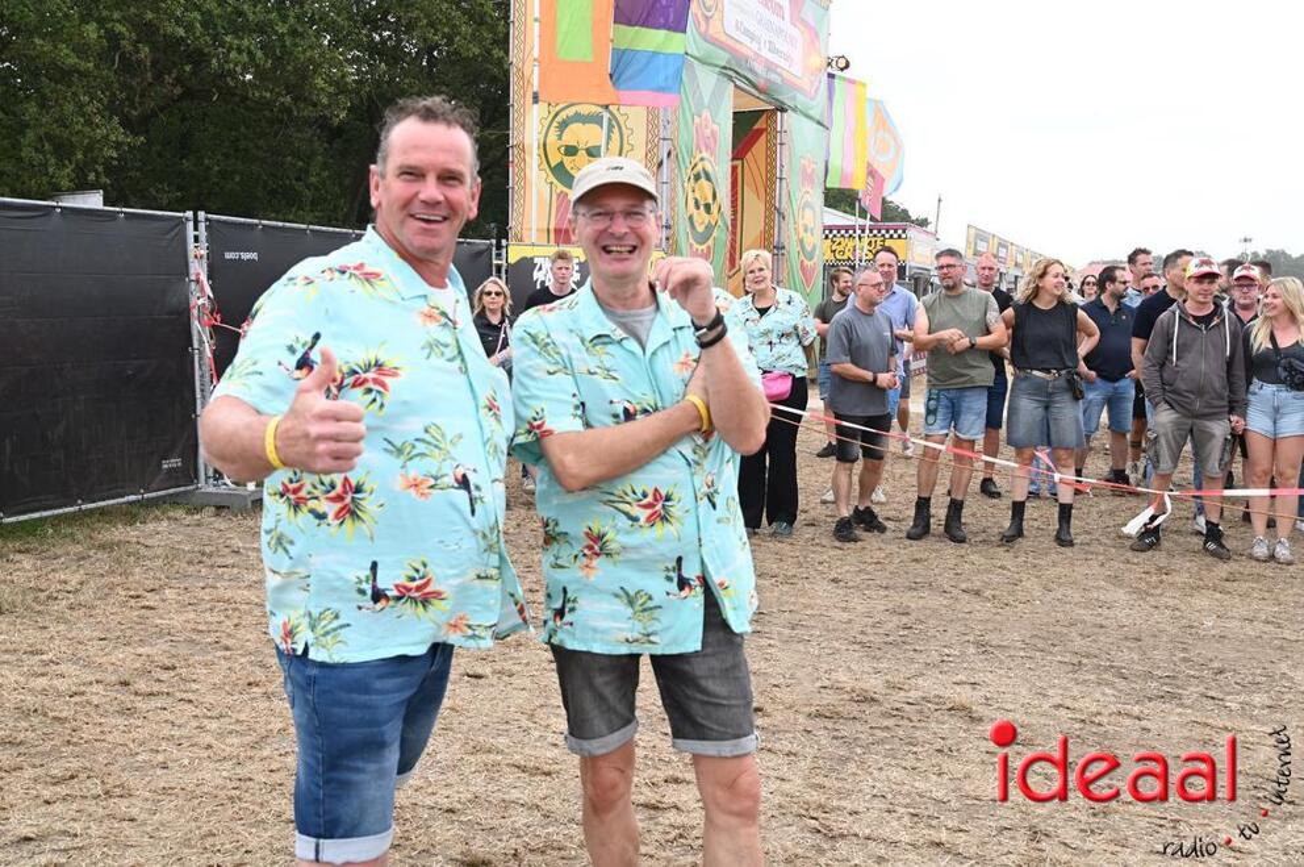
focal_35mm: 34
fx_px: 1230
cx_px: 652
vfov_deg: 38.8
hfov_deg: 55.8
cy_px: 434
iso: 320
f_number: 6.3
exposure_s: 1/160
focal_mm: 34
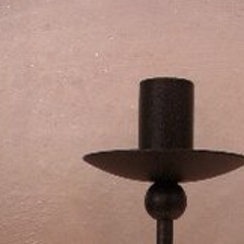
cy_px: 292
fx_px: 646
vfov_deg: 20.1
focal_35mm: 81
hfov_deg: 21.3
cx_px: 175
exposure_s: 1/40
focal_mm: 6.1
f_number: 2.8
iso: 100
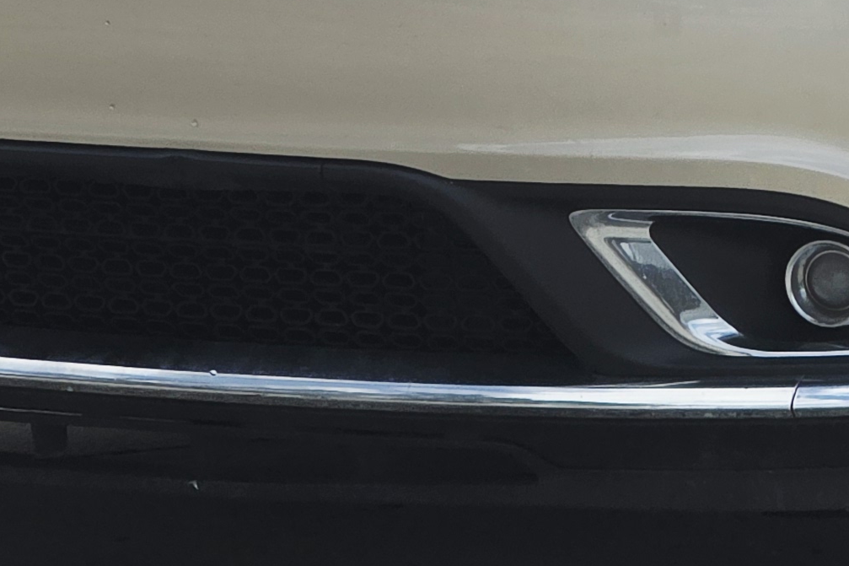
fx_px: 6720
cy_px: -97
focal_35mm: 285
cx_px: 881
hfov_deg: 7.2
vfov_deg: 4.8
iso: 50
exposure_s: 1/2151
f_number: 2.4
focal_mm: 7.9
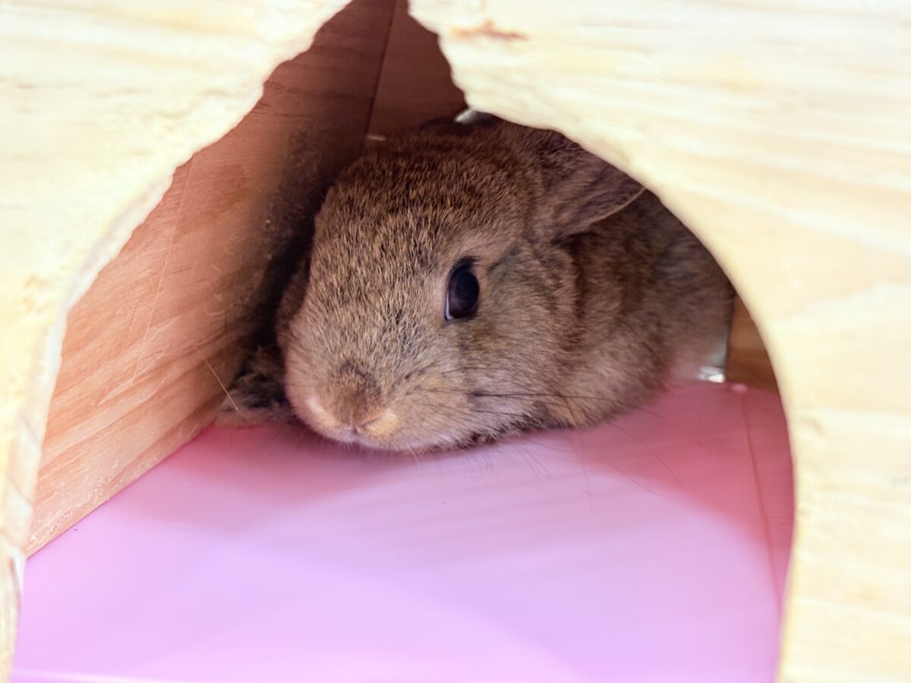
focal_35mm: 52
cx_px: 456
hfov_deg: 36.8
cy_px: 342
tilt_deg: -9.5
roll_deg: -0.2
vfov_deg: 28.0
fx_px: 1369
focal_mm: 5.96
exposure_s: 1/33
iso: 250
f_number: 1.6
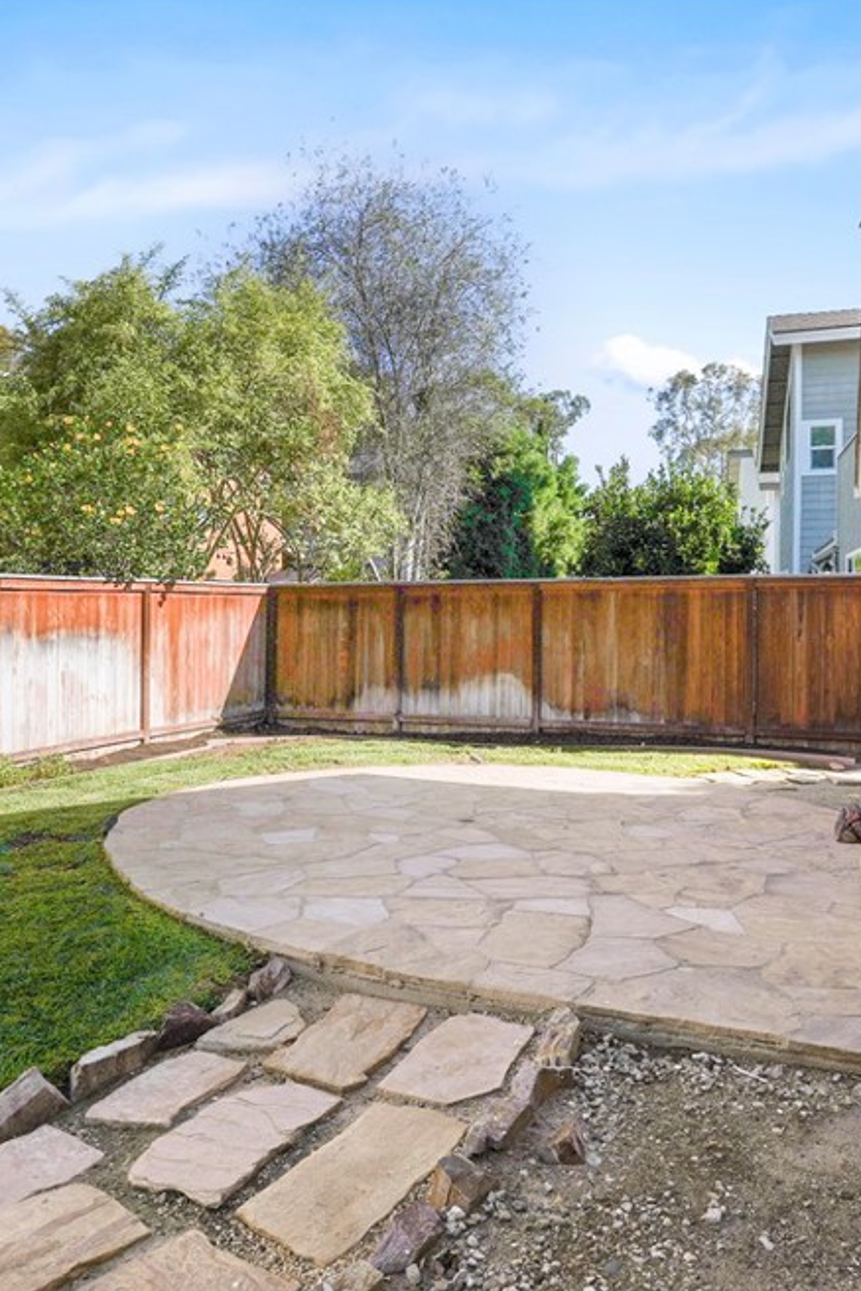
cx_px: 404
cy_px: 663
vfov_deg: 71.5
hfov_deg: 51.3
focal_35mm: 25
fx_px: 896
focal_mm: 16
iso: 160
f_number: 14
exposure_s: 1/15
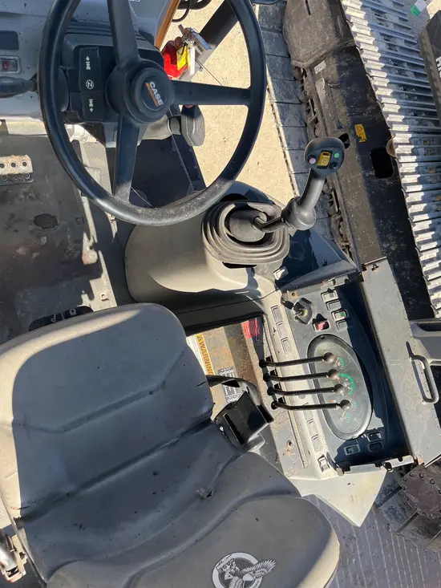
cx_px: 220
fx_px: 442
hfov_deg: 53.1
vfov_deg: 67.3
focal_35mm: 26
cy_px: 294
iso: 50
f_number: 1.6
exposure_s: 1/821
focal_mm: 5.1
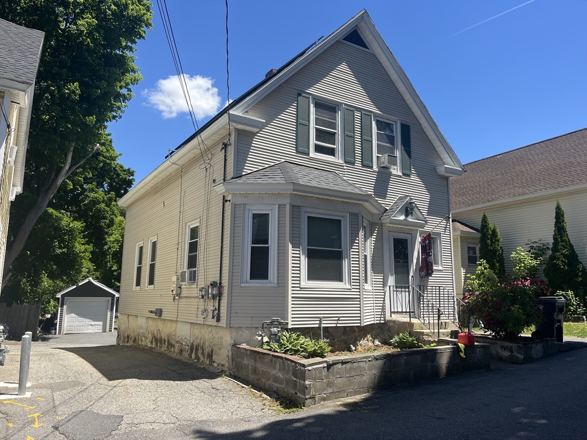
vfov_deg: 53.1
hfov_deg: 67.3
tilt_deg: +8.8
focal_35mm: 26
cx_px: 294
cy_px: 220
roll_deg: -0.8
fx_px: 441
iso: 50
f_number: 1.6
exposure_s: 1/2358
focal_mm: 5.1
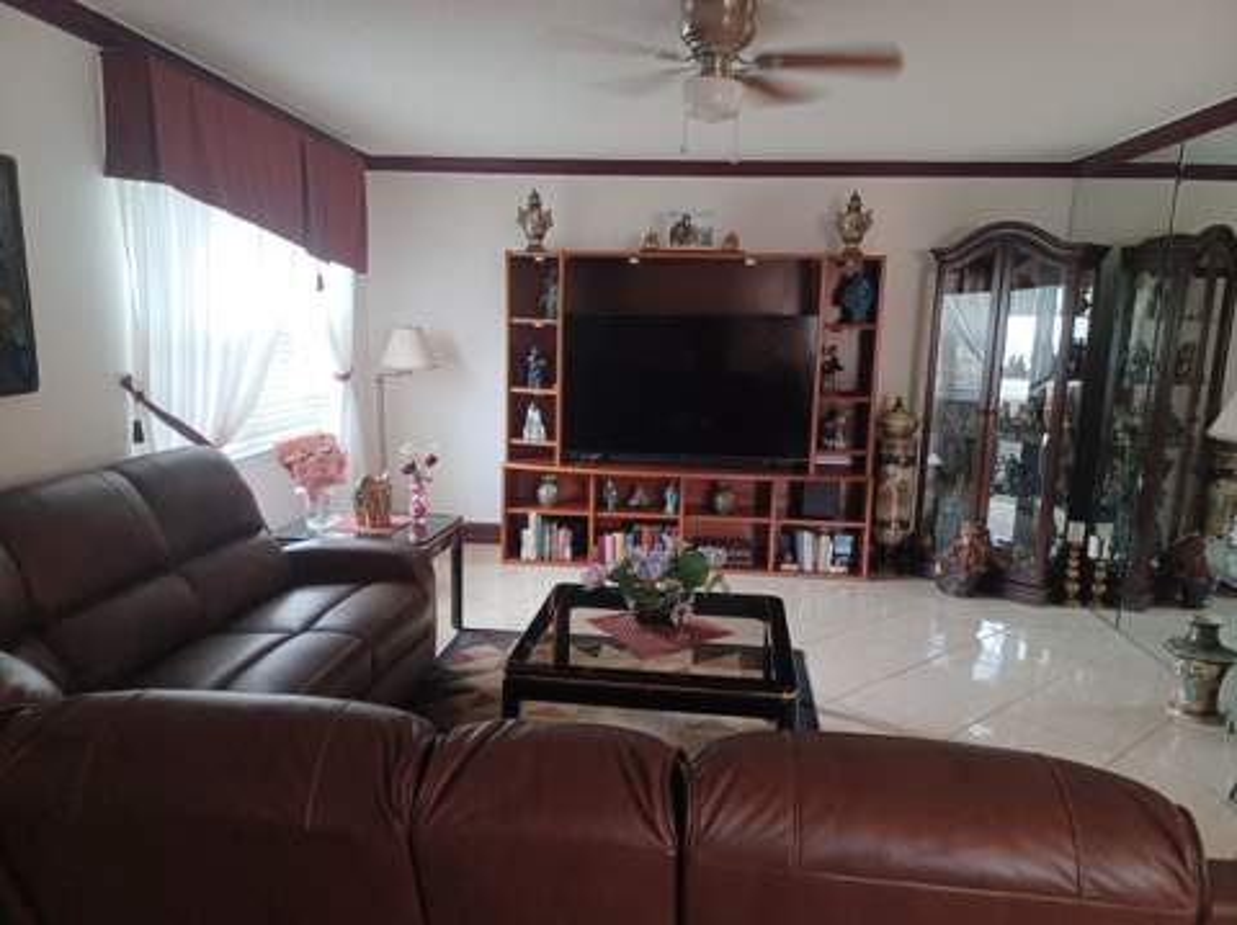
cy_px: 462
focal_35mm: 25
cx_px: 618
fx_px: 892
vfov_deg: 54.8
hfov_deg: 69.4
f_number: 1.8
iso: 320
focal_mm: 4.6
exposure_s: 1/30
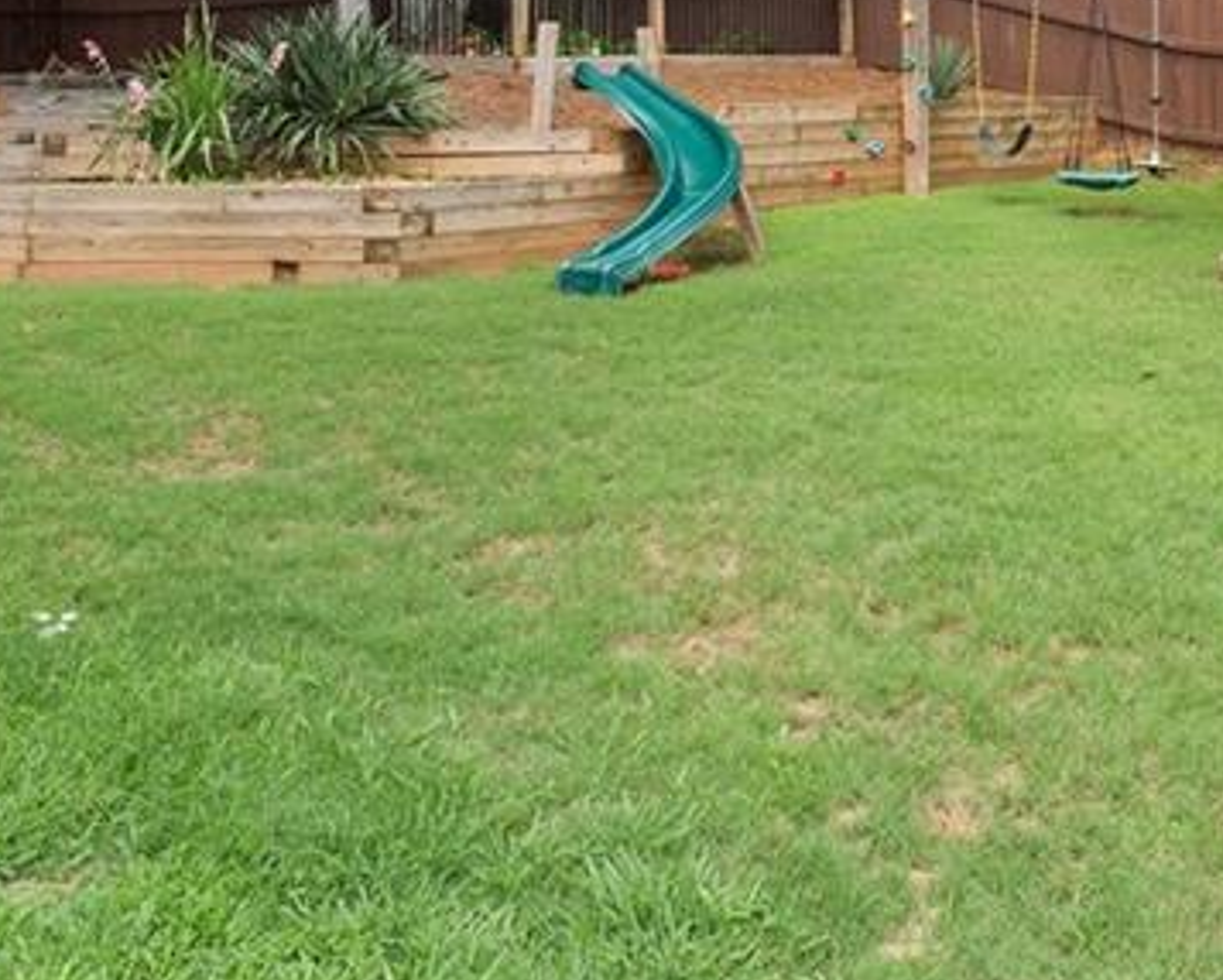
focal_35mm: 43
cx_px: 884
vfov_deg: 32.6
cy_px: 46
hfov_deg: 41.9
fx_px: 1557
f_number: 16
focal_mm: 16
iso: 320
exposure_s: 1/125
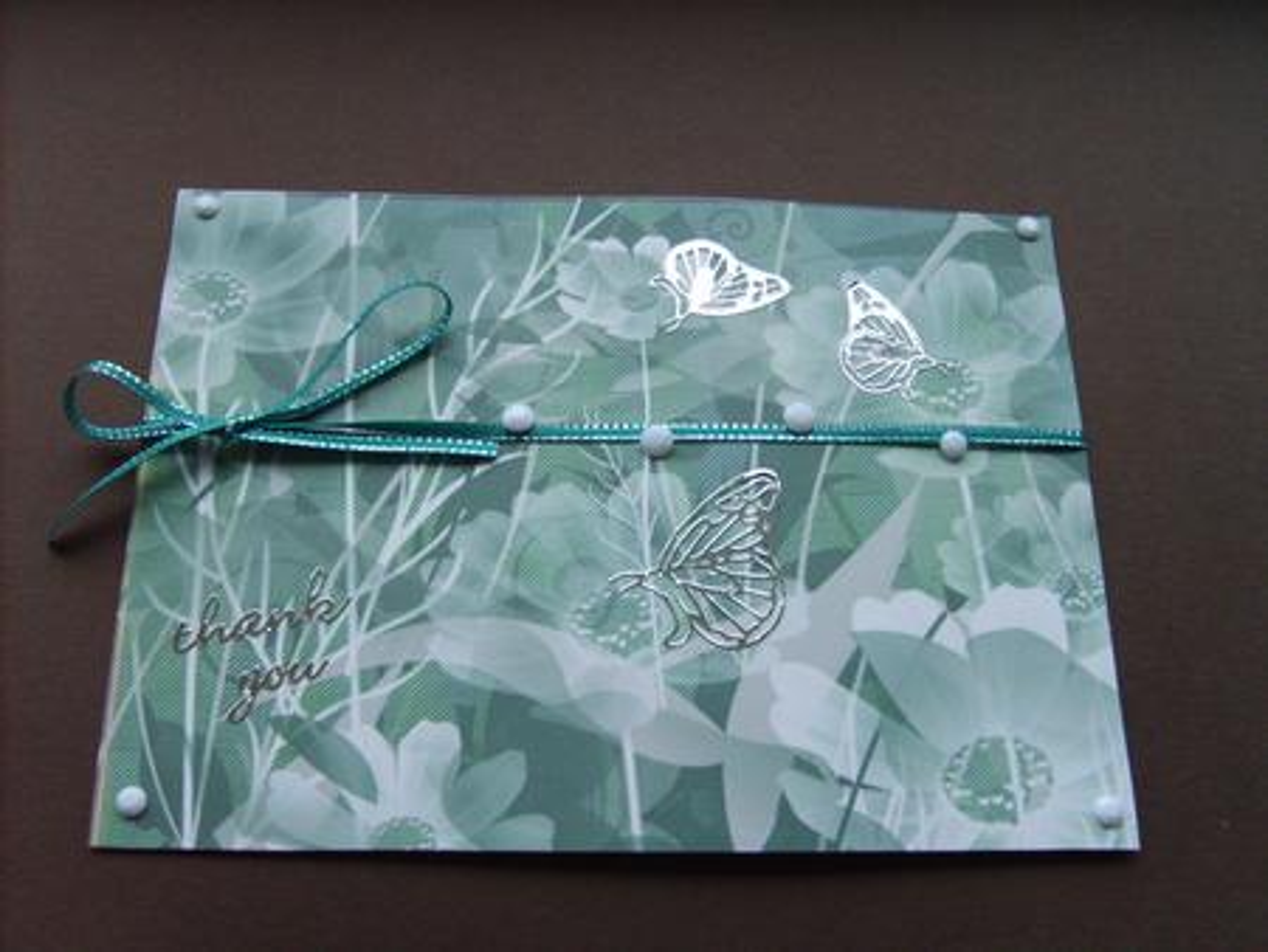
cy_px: 476
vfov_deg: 40.7
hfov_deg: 52.6
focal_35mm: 35
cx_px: 634
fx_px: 1283
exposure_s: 1/30
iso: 86
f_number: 2.8
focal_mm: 5.8
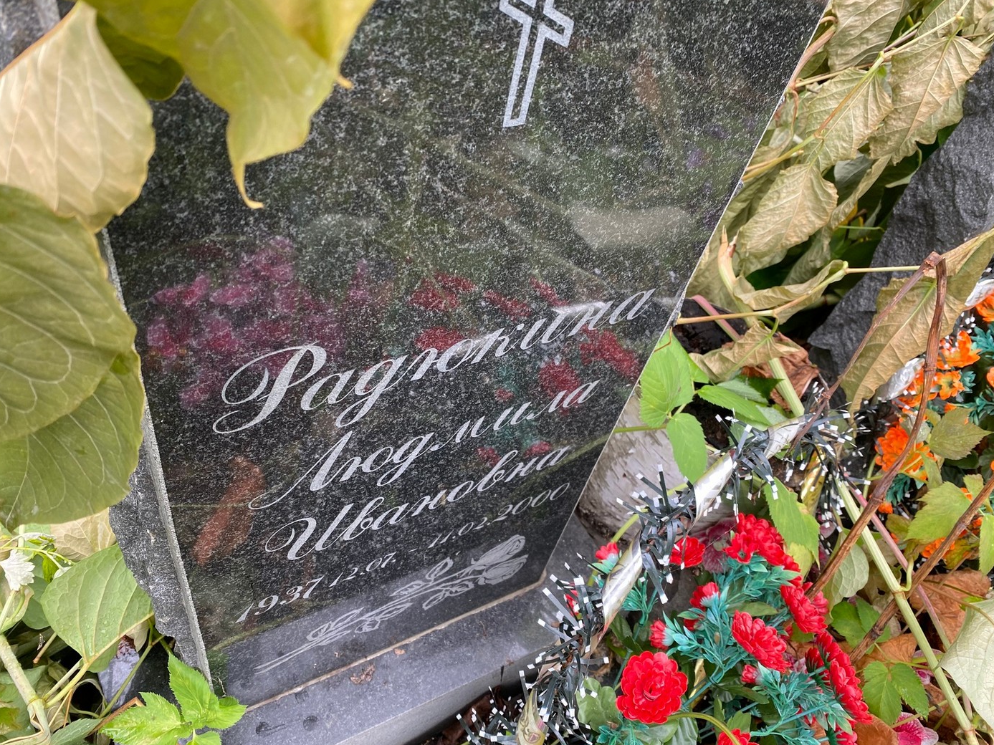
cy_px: 381
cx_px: 483
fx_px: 775
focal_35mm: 27
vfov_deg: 51.3
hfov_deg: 65.3
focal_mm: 4.25
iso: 40
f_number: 1.8
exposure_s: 1/122
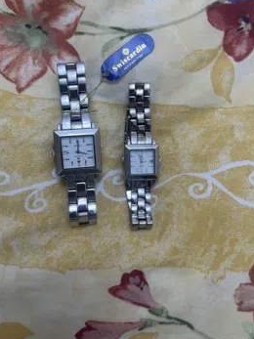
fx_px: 294
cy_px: 161
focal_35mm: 30
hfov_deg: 46.8
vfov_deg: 60.0
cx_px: 122
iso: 160
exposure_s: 1/50
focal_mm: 5.7
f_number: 1.5
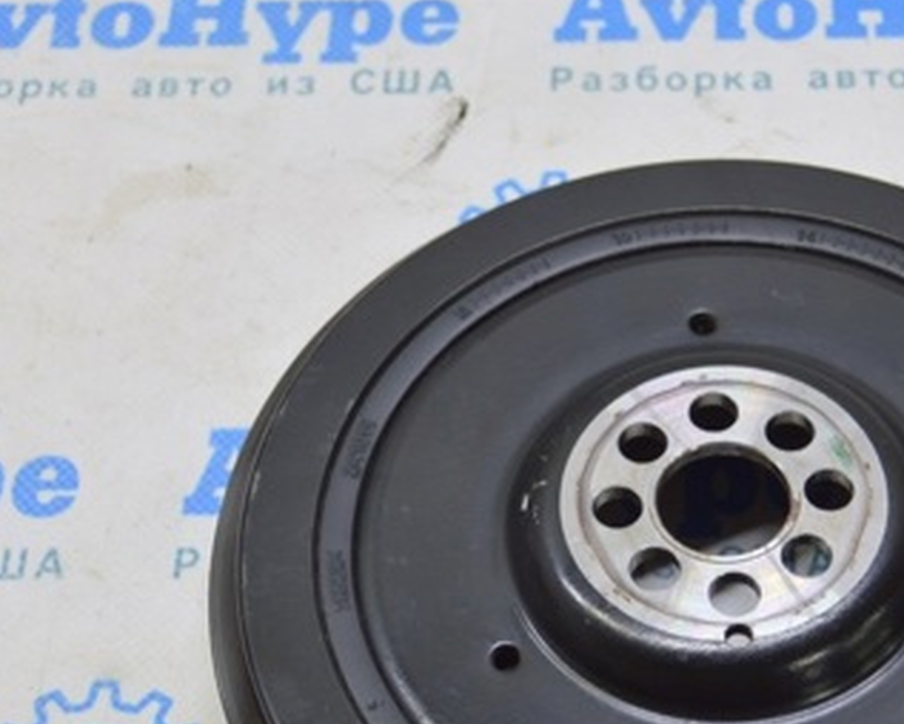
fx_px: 2354
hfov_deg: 21.6
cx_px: 622
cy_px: 517
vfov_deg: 17.4
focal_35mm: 88
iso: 400
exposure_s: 1/20
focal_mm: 31
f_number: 5.6
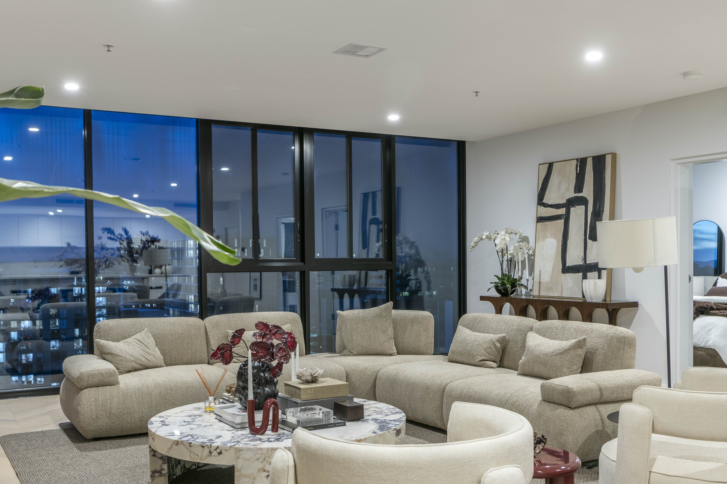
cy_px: 292
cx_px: 370
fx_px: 828
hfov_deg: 47.4
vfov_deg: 32.5
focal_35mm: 41
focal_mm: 30
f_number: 7.1
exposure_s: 2
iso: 125
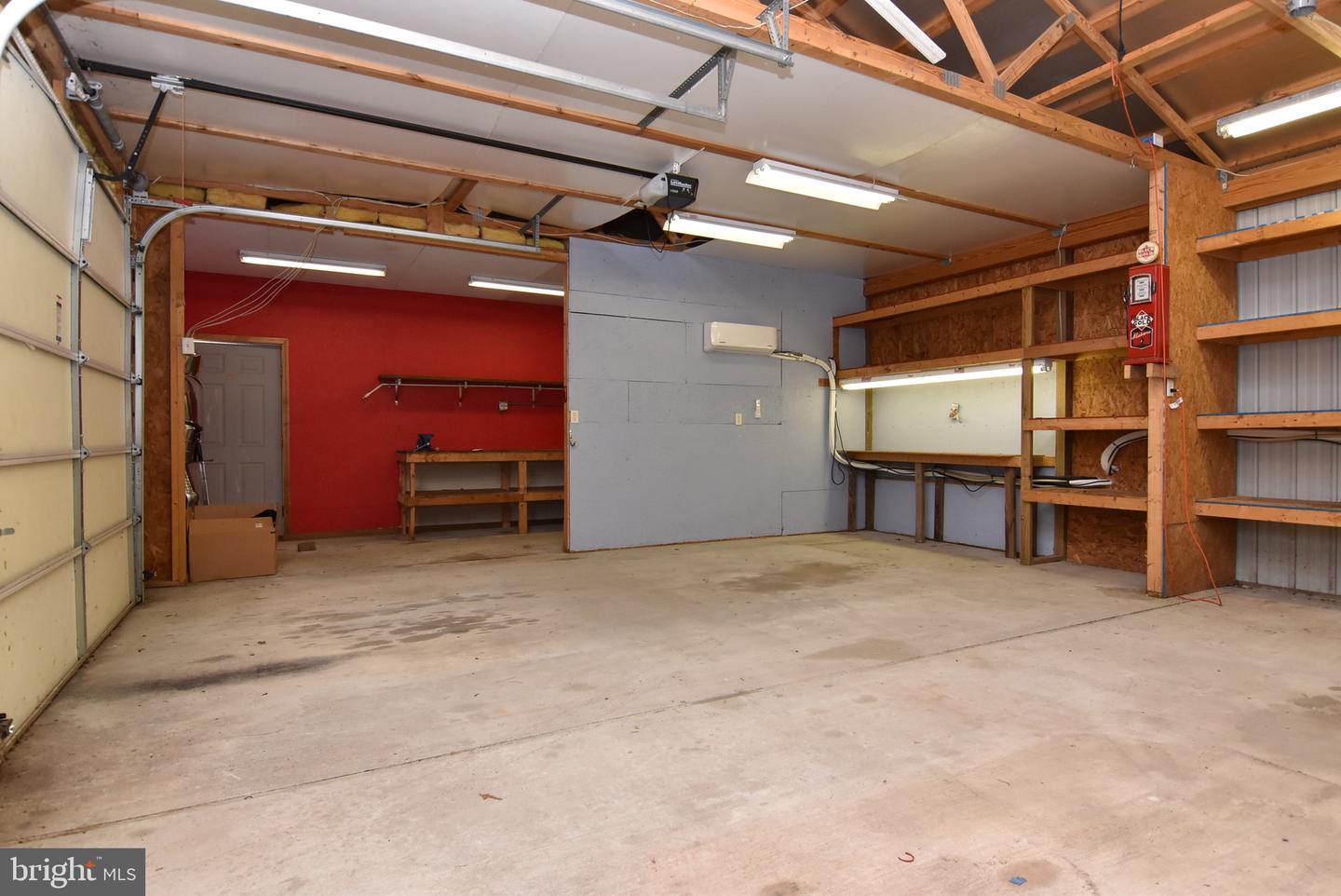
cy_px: 448
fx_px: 671
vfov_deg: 67.5
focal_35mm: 18
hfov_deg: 90.0
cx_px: 670
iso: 800
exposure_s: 1/60
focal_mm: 12
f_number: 7.1
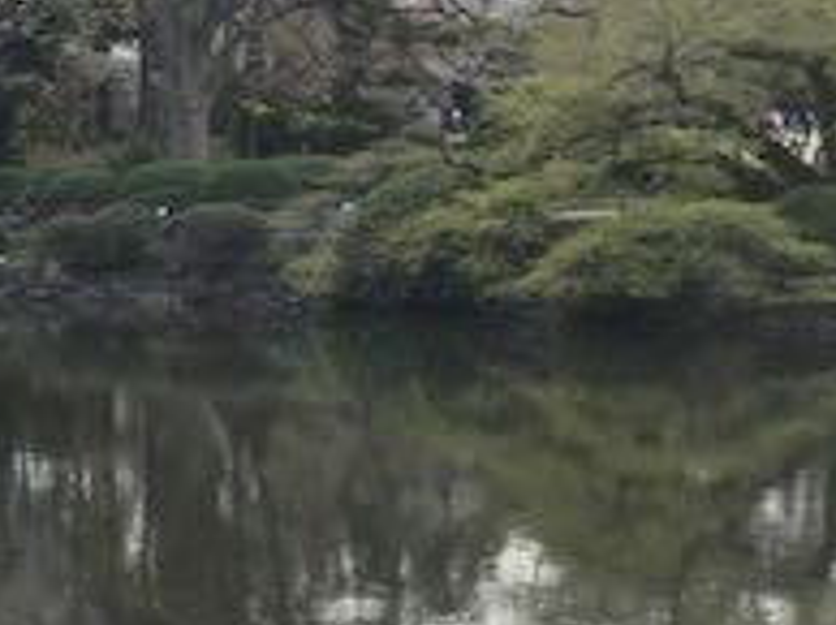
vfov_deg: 18.3
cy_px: 140
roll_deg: -0.3
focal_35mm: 80
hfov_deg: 22.3
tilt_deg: -3.4
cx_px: -207
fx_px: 1930
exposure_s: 1/1404
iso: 25
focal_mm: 3.3
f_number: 2.4
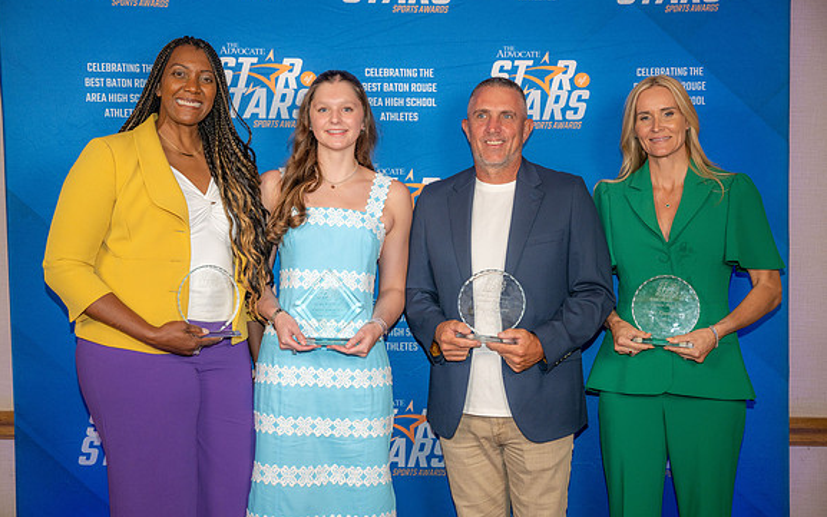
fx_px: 947
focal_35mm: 42
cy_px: 256
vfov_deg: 30.6
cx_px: 413
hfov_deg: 47.2
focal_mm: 41
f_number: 3.2
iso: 320
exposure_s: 1/160
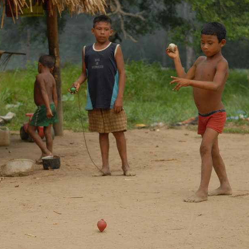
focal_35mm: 101
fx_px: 822
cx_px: 77
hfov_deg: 17.2
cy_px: 123
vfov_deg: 17.2
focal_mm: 50
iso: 200
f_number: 3.5
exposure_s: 1/1600
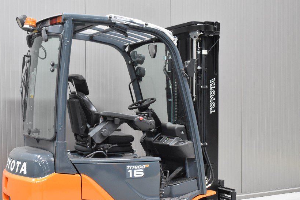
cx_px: 115
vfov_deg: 23.7
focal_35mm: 57
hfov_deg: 34.9
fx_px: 475
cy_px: 135
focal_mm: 26
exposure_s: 1/20
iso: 1600
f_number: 5
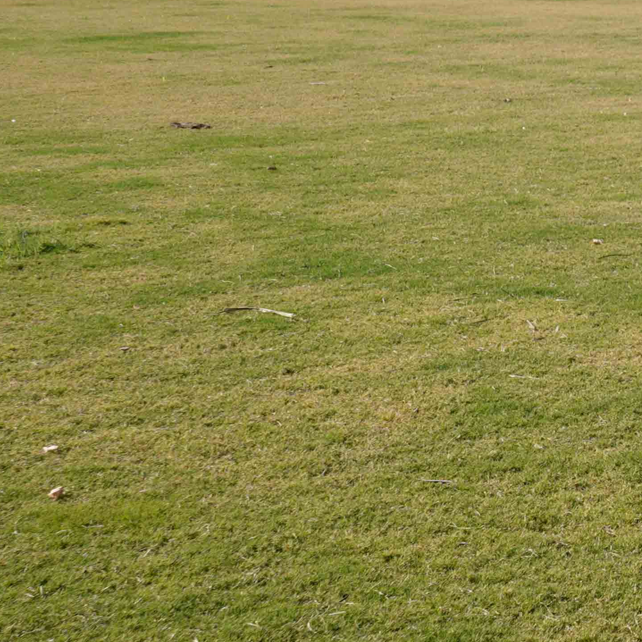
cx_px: 1015
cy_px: 201
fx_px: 2308
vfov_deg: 15.8
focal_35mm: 110
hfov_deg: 14.6
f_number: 8
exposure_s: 1/100
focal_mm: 31
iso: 50
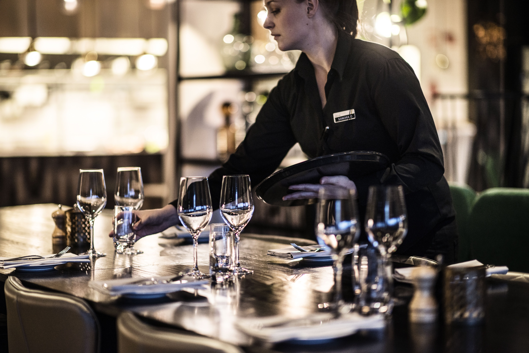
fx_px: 1249
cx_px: 264
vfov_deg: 16.1
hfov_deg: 23.9
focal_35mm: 85
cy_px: 176
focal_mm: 85
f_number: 1.4
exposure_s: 1/160
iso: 1000
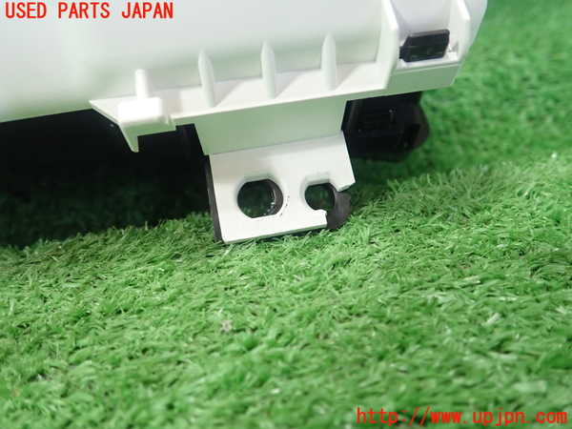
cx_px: 286
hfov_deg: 60.0
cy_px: 214
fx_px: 496
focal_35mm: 30
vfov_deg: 46.8
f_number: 2.3
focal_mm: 5.5
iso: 500
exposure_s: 1/125
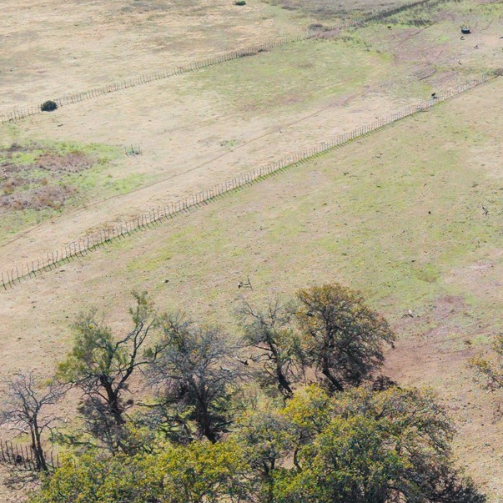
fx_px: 1184
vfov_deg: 24.0
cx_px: 525
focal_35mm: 72
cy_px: 213
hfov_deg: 22.9
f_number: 1.8
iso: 210
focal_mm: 8.67
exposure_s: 1/3200
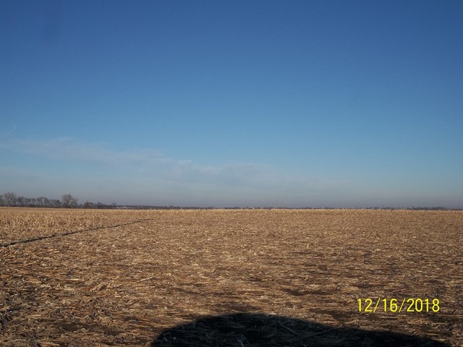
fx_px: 589
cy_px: 174
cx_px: 232
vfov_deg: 32.9
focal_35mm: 44
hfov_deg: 42.9
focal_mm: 7.8
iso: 80
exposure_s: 1/200
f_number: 11.3
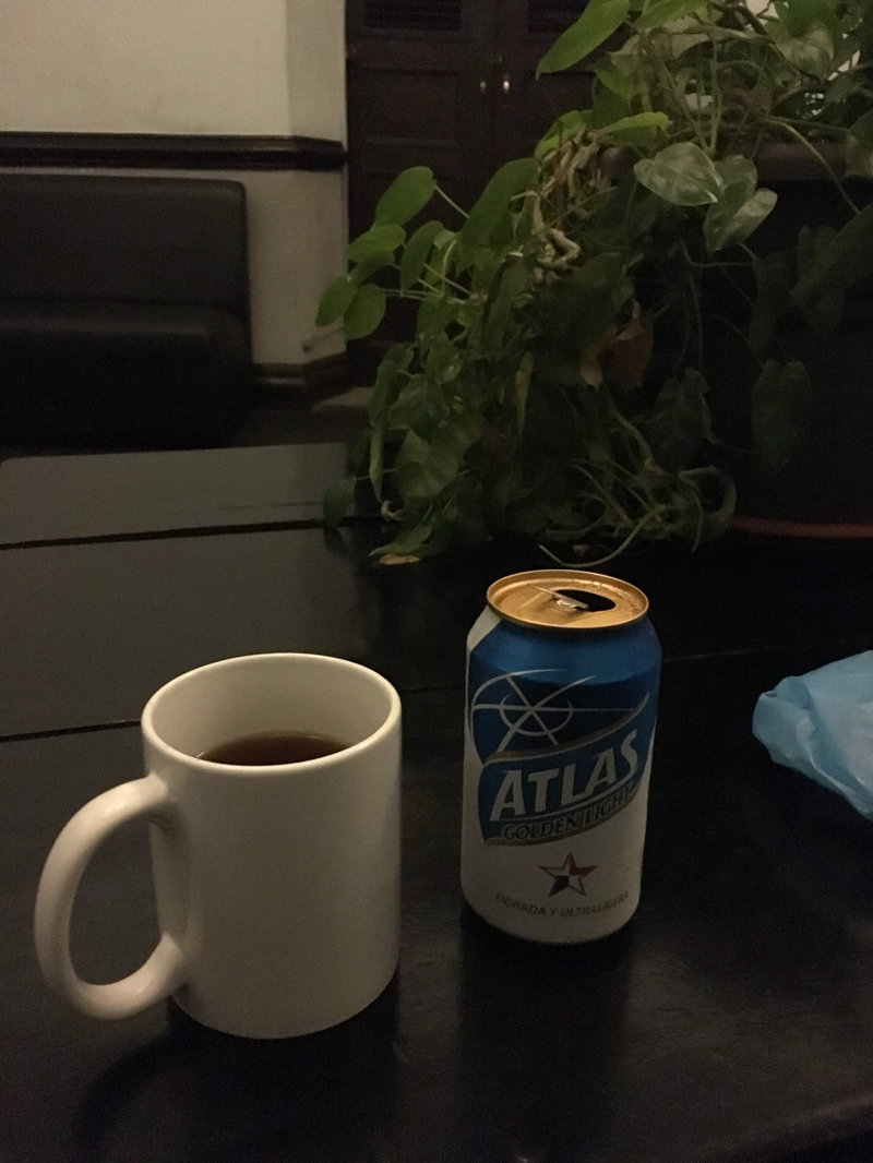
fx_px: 975
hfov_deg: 48.2
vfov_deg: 61.6
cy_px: 582
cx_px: 436
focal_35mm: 29
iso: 2000
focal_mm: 4.15
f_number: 2.2
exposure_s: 1/15
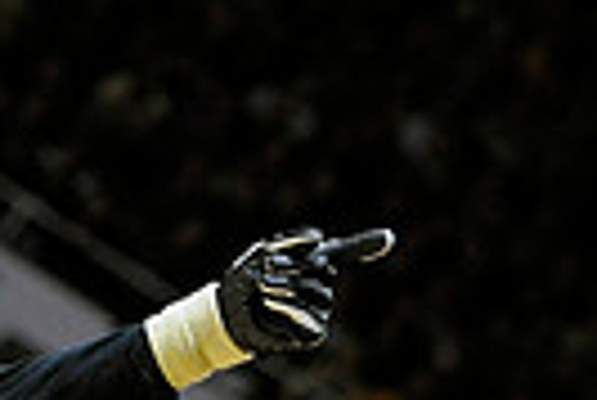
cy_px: 137
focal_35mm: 459
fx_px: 7620
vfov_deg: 3.0
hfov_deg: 4.5
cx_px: 103
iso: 3200
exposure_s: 1/800
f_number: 3.2
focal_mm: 105
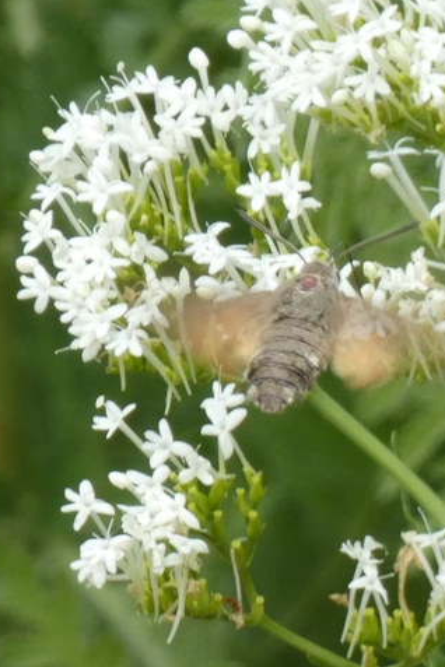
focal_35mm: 895
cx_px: 320
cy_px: 333
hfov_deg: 1.5
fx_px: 16593
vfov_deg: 2.3
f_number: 5.6
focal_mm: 115
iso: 250
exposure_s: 1/100
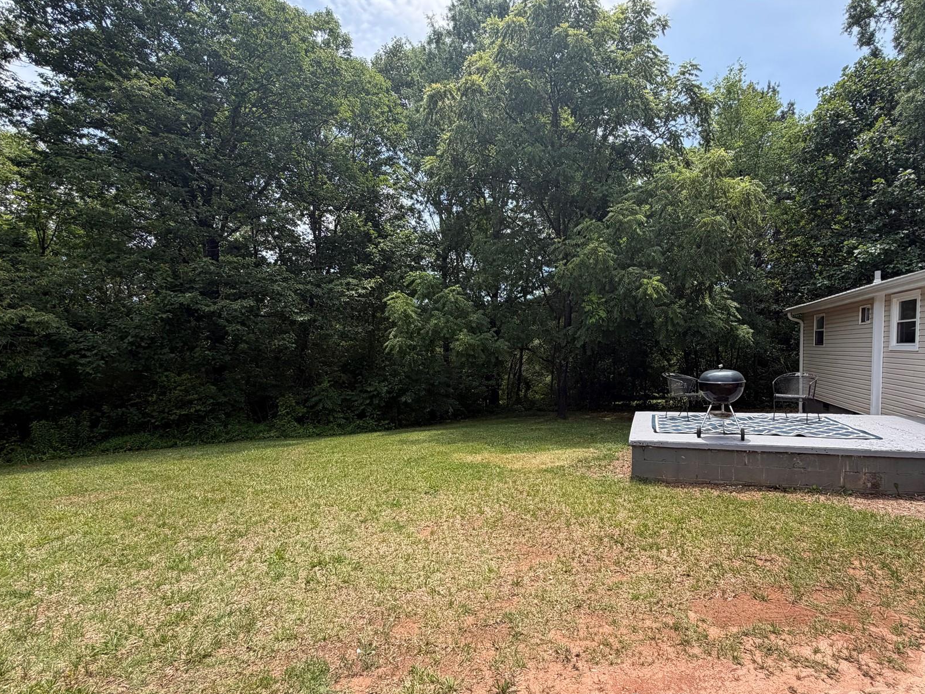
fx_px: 481
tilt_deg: -0.9
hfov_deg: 87.3
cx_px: 523
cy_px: 368
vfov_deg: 71.5
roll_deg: +0.8
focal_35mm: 18
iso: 40
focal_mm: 2.22
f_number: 2.2
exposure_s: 1/726
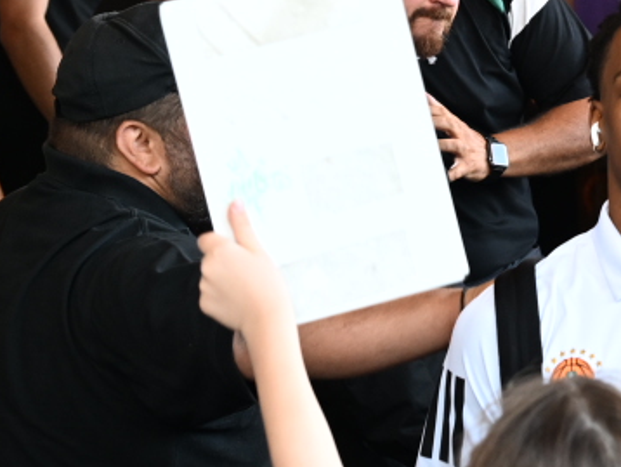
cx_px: 935
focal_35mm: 200
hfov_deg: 9.6
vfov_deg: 7.4
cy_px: 5
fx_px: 3590
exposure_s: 1/200
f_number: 4
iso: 900
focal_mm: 46
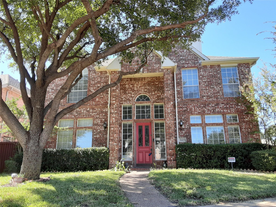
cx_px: 138
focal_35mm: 27
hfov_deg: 65.3
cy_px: 104
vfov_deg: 51.4
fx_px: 215
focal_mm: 2.91
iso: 40
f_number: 1.9
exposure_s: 1/252
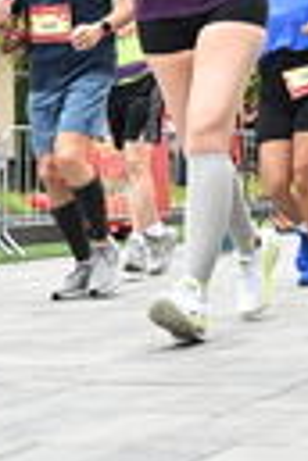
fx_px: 1309
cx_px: 260
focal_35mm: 102
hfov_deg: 13.3
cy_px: -139
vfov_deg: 18.6
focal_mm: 24
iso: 2000
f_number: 4
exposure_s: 1/640
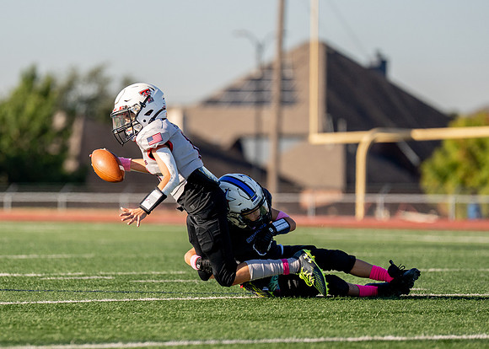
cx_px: 159
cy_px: 176
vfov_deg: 4.2
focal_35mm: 345
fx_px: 4787
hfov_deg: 5.8
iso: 250
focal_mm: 200
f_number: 2.8
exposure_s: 1/5000
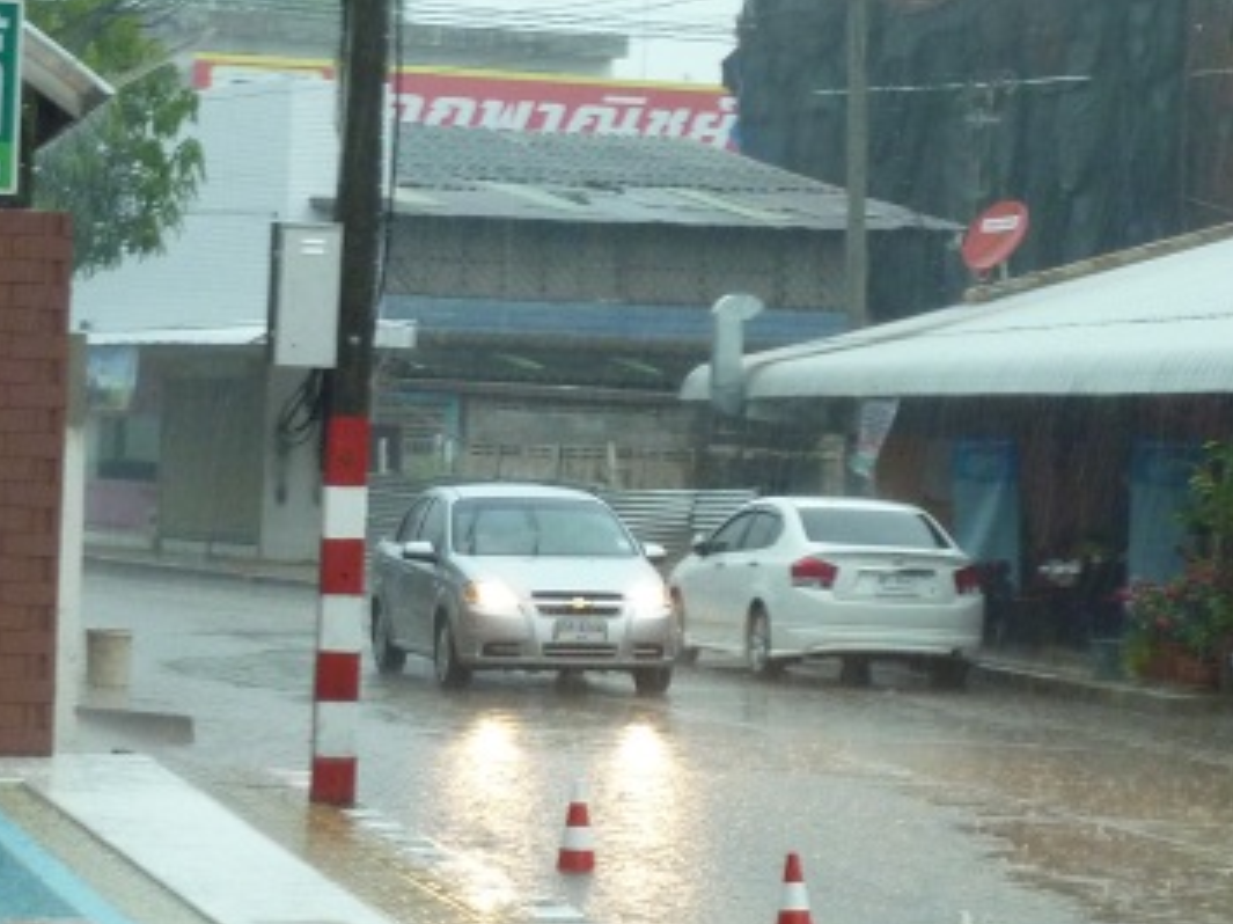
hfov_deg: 15.7
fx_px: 4415
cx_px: 101
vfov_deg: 11.9
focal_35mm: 124
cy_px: 643
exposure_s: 1/40
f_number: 3.9
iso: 250
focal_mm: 9.1
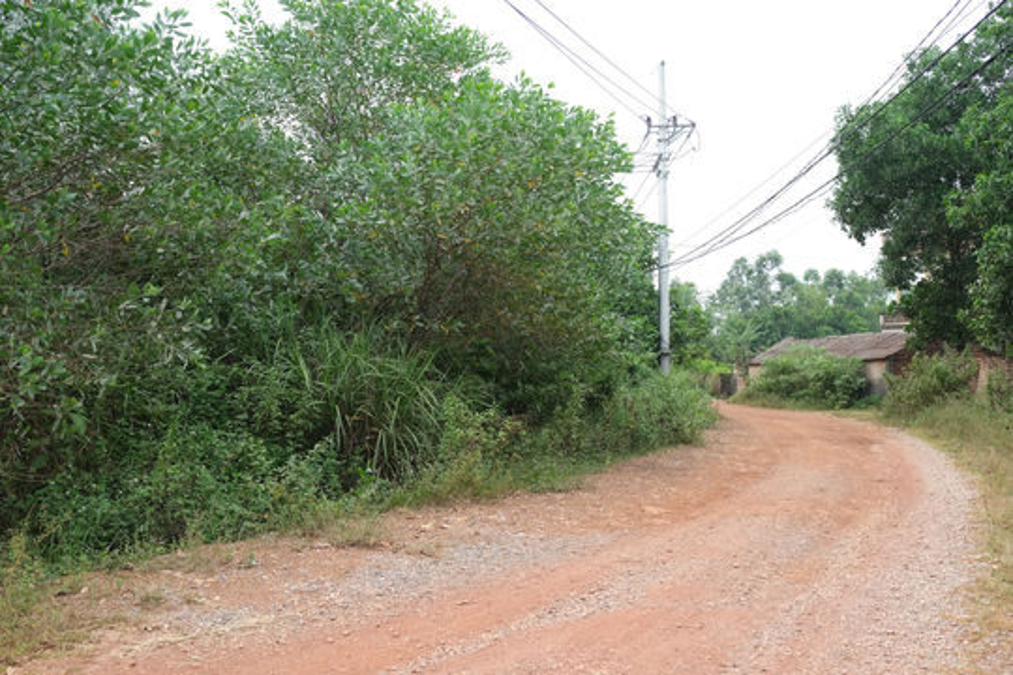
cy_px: 338
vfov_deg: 37.9
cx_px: 506
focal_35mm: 35
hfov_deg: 54.4
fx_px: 985
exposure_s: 1/250
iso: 160
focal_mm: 23
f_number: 4
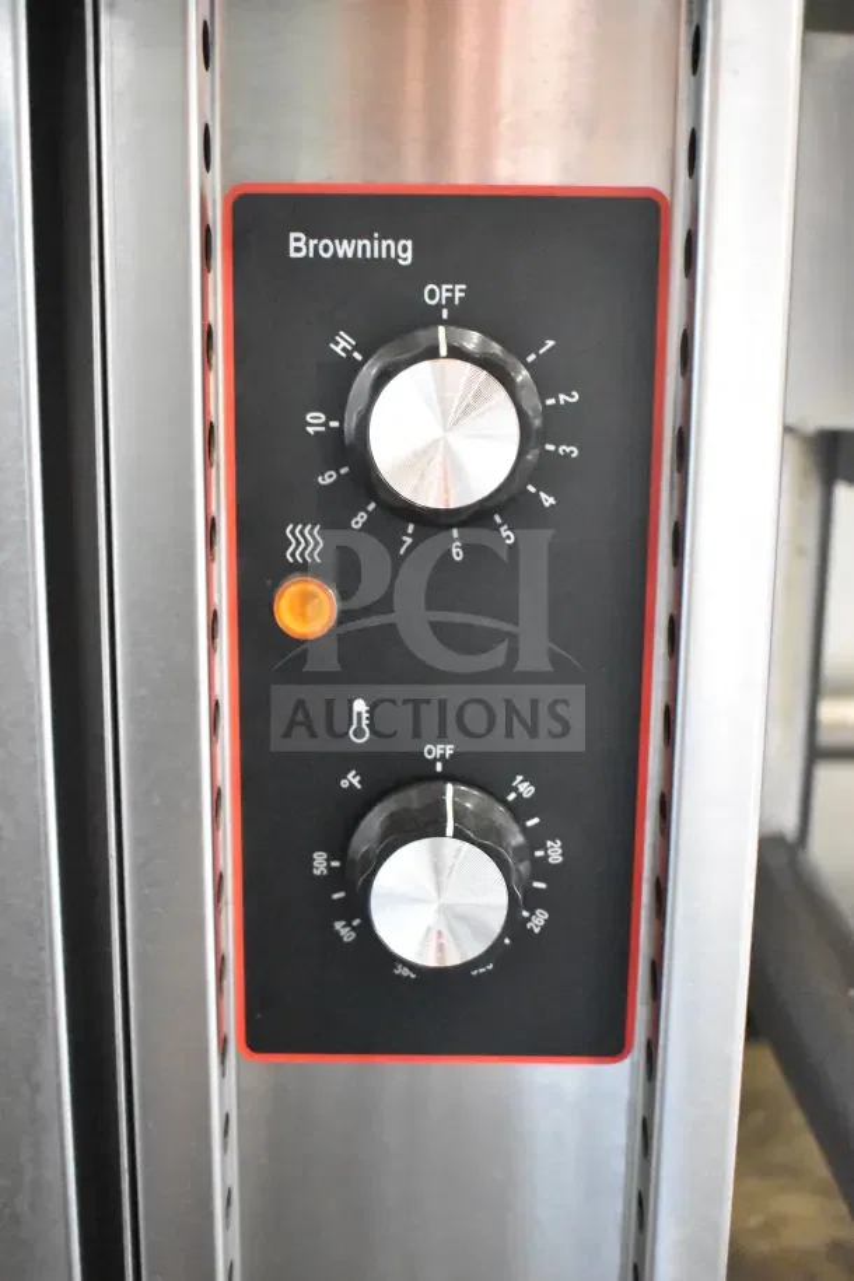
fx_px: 1441
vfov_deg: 47.9
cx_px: 427
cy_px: 640
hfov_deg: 33.0
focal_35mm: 40
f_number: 4
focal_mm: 27
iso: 16000
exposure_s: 1/40
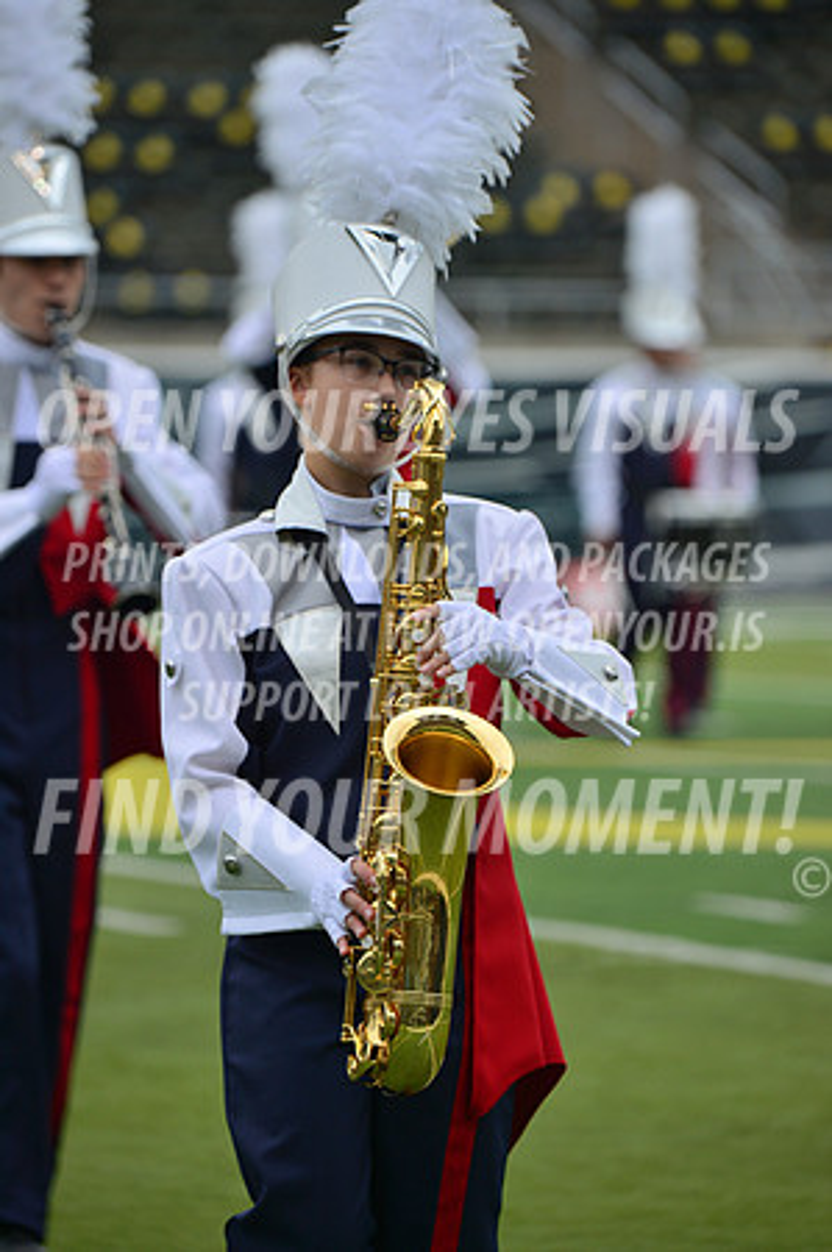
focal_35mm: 280
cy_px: 626
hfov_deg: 4.9
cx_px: 416
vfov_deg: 7.4
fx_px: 9728
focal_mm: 280
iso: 200
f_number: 5.6
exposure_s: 1/1250
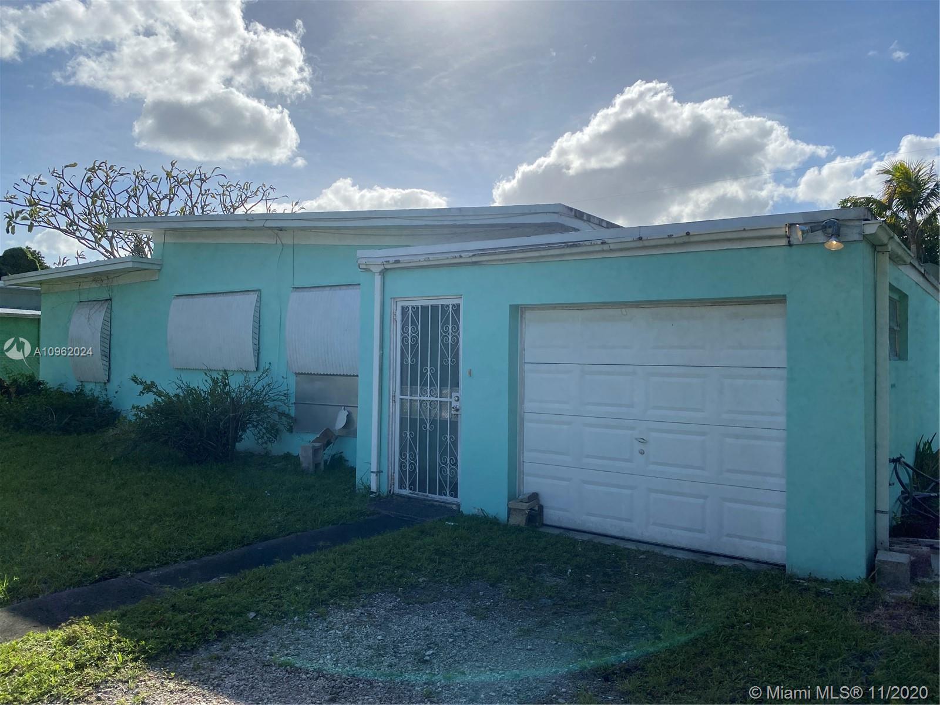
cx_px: 470
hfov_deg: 67.3
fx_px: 706
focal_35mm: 26
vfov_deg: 53.1
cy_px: 352
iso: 32
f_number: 1.8
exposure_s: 1/5495
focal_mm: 4.25
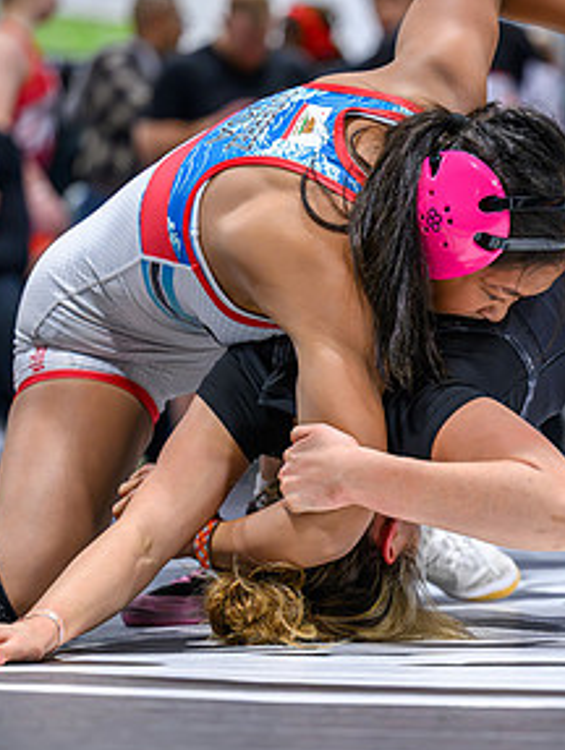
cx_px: 495
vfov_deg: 9.4
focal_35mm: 210
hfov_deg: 7.1
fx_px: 4560
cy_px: 473
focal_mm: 97
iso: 3200
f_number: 2.8
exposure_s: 1/800
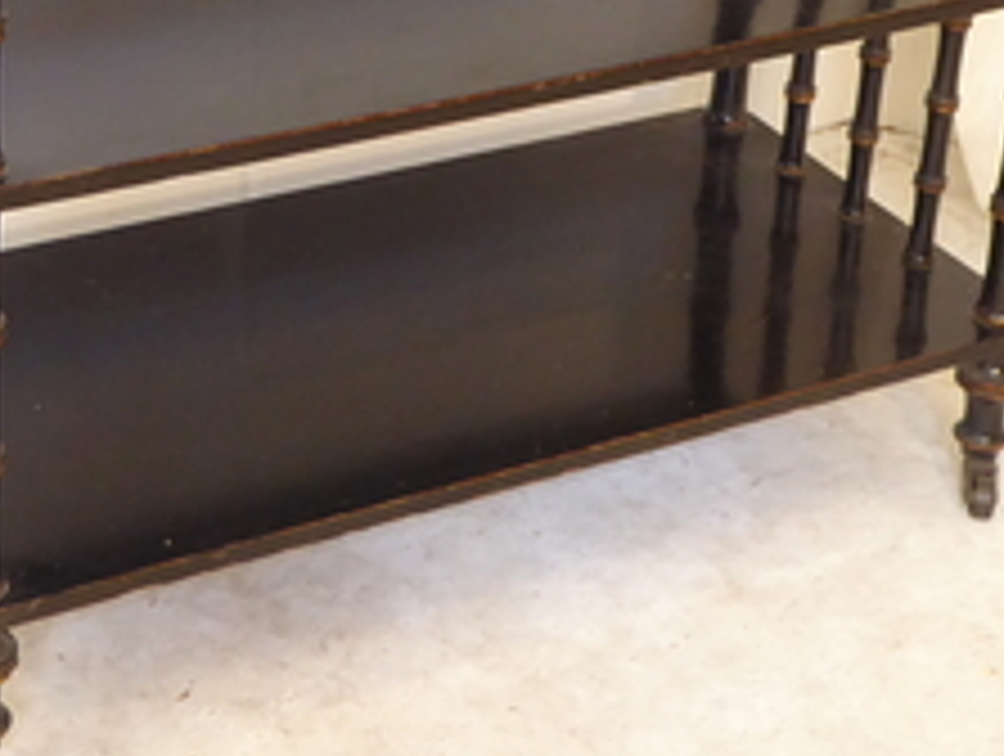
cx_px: 383
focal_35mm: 94
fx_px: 2731
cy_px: 68
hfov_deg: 20.8
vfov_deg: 15.6
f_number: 3.7
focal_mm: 6.3
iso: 400
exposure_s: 1/8
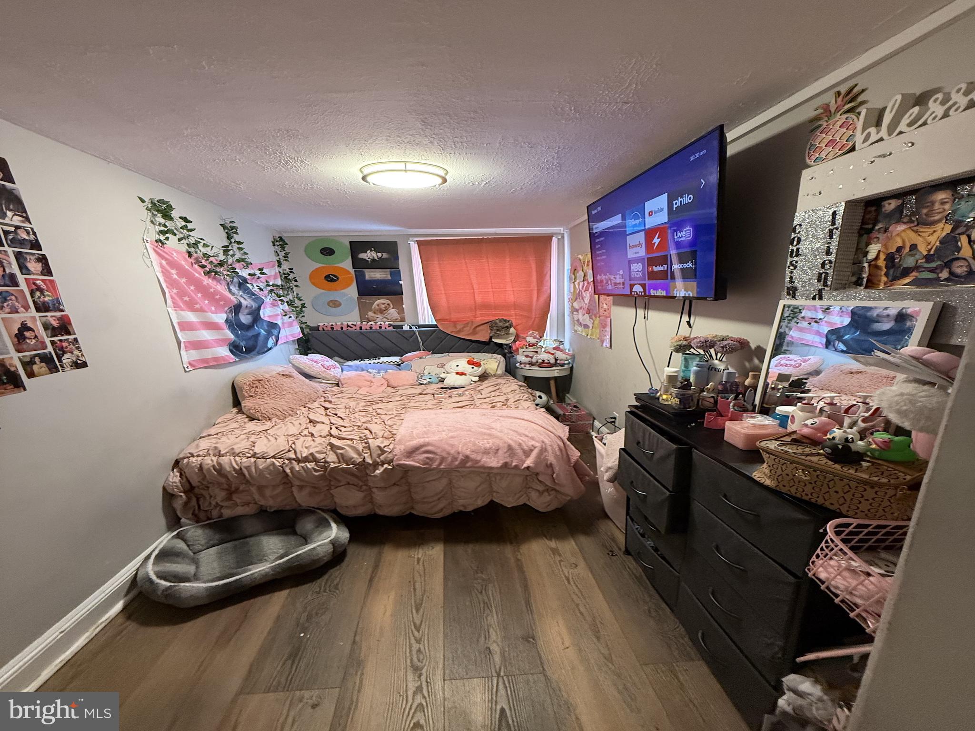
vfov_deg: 85.7
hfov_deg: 102.1
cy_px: 366
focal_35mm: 14
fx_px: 394
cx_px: 488
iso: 400
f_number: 2.2
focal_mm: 2.22
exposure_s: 1/60
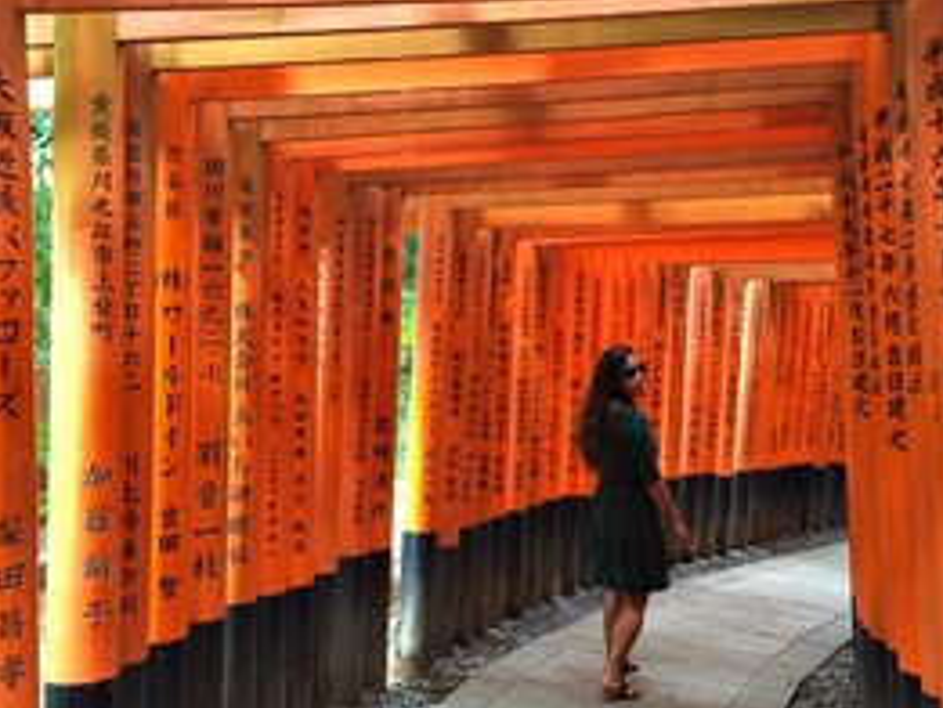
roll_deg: +0.7
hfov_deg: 46.7
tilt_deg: -9.5
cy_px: 419
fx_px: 1090
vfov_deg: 35.9
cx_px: 502
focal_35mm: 40
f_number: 2.2
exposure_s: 1/30
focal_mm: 4.2
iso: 160
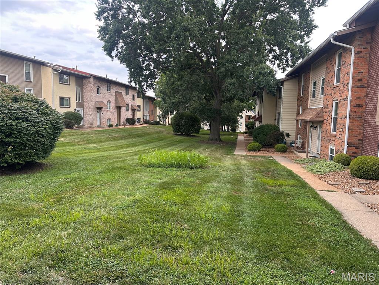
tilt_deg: -3.7
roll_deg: -1.8
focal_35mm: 24
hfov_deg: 71.6
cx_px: 190
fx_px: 263
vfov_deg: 56.8
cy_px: 142
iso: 80
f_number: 1.78
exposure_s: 1/175
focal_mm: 6.86
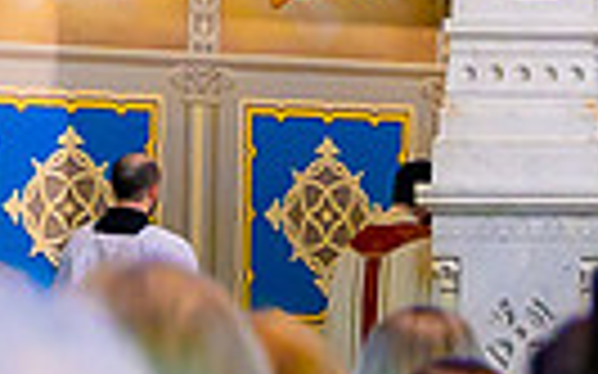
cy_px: -288
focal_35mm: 422
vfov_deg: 3.1
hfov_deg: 4.9
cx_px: 1142
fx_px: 6875
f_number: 2.8
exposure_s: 1/125
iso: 1250
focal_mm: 54
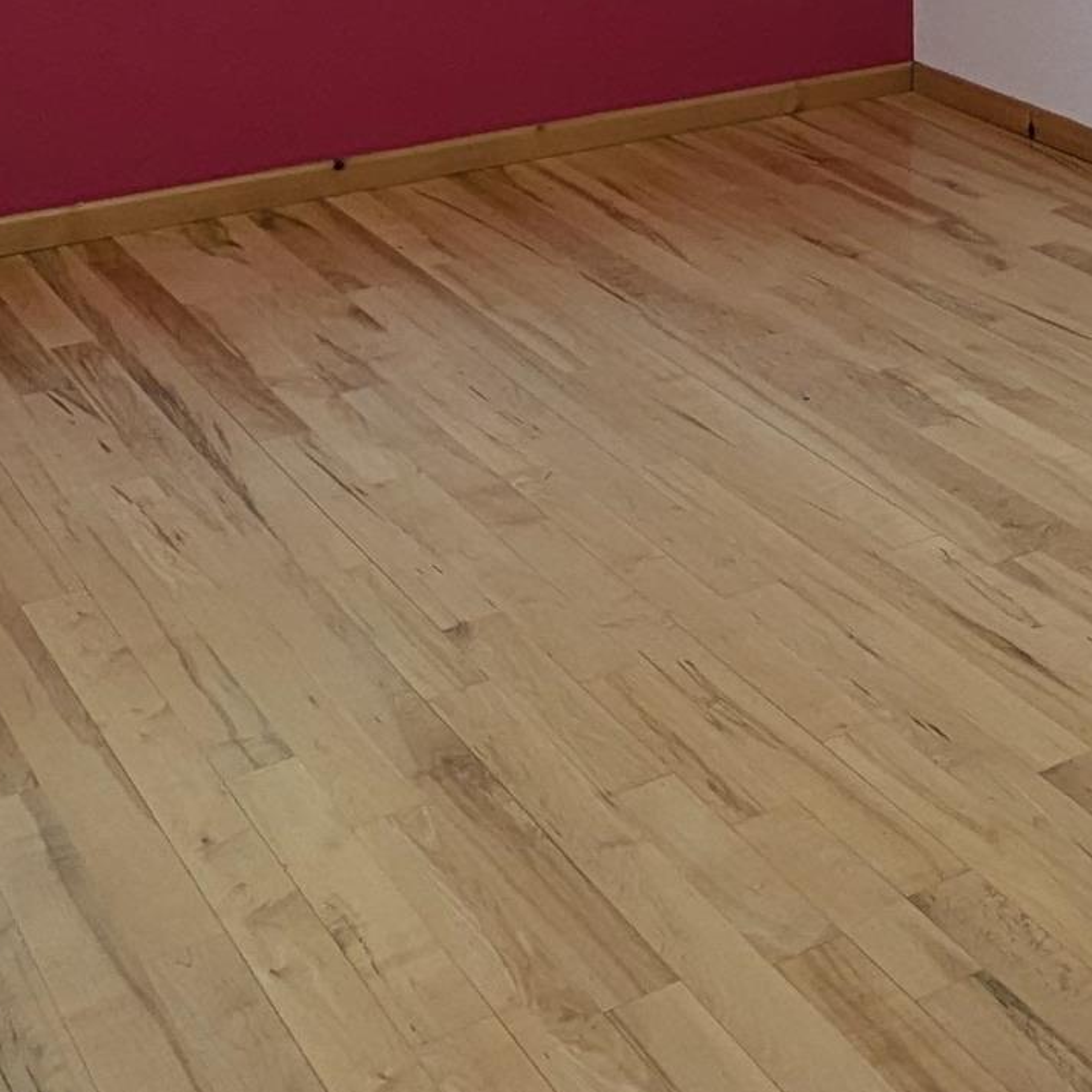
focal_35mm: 61
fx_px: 2177
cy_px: -333
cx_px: 883
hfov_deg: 27.6
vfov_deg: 24.5
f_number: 2.2
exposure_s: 1/120
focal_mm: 2.35
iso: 90
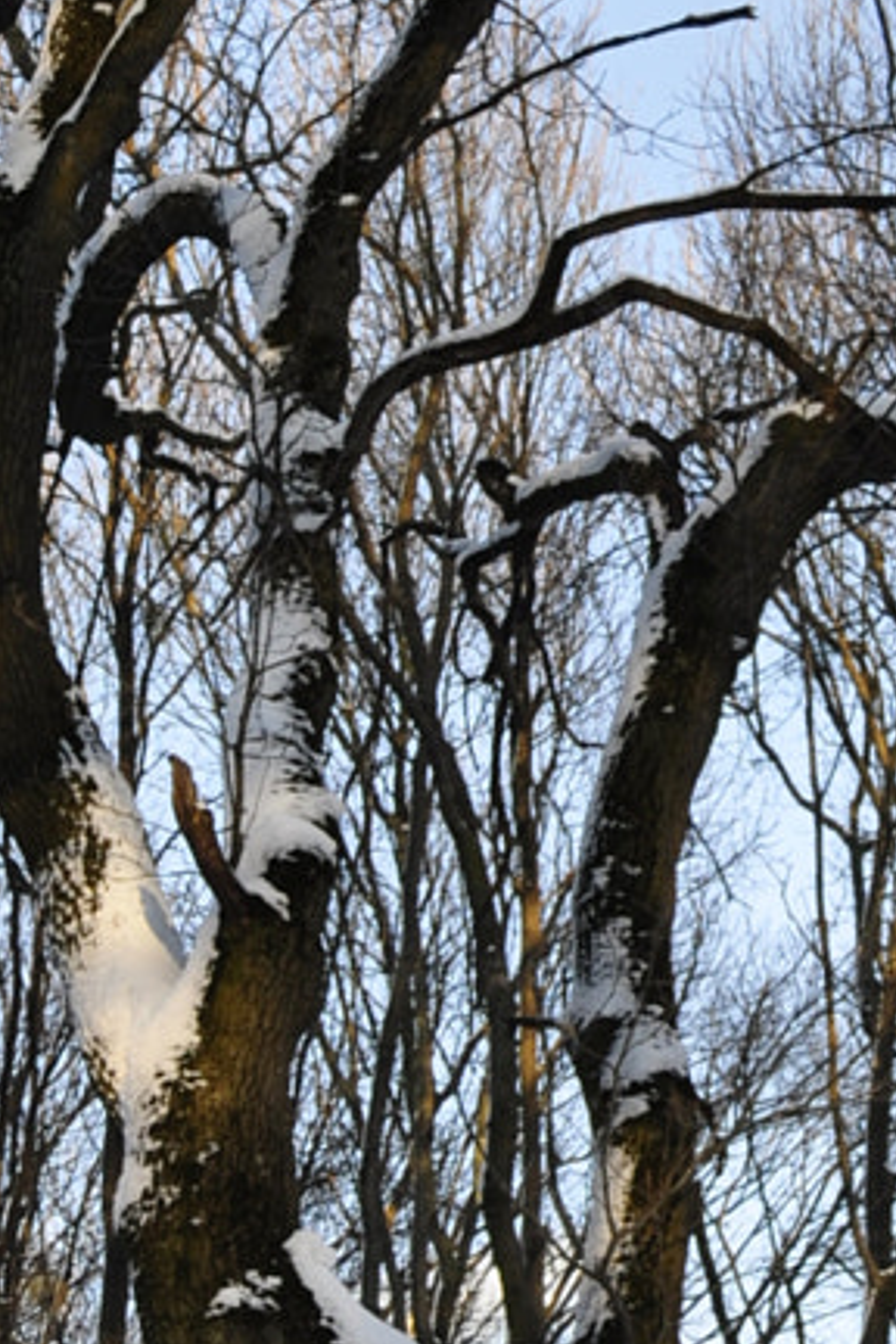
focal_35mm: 122
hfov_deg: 10.9
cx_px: -350
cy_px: 1699
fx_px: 4554
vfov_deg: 16.0
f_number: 9
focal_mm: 22
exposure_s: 1/100
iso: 200
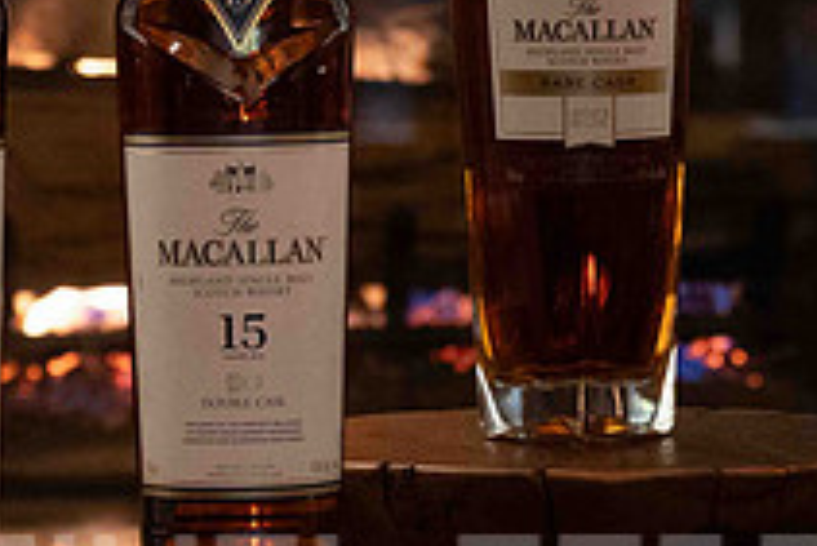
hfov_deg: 9.0
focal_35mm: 229
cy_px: 142
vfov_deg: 6.0
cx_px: 514
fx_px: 5200
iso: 10000
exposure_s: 1/60
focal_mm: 72
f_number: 6
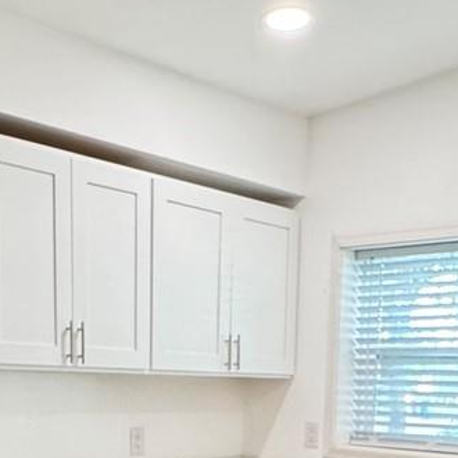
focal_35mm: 60
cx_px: 262
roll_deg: -1.3
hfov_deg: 28.6
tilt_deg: -12.3
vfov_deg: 25.6
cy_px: 552
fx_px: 898
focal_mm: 2.22
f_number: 2.2
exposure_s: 1/60
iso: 320
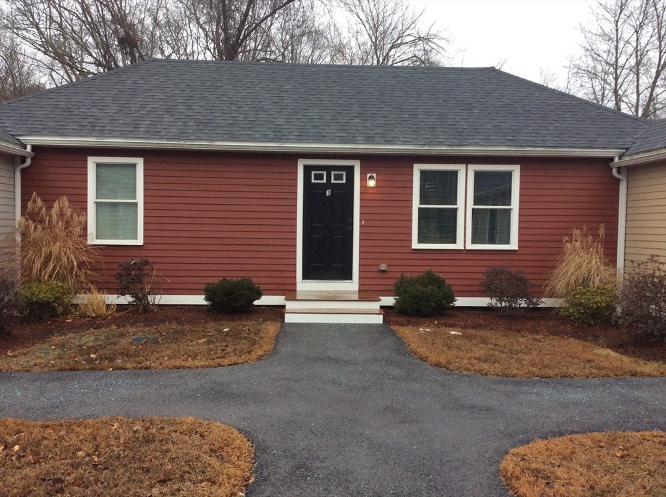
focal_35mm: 32
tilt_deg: -5.8
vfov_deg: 44.1
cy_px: 248
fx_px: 615
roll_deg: +1.5
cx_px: 333
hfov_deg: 56.9
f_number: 2.4
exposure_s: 1/134
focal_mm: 3.3
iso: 32
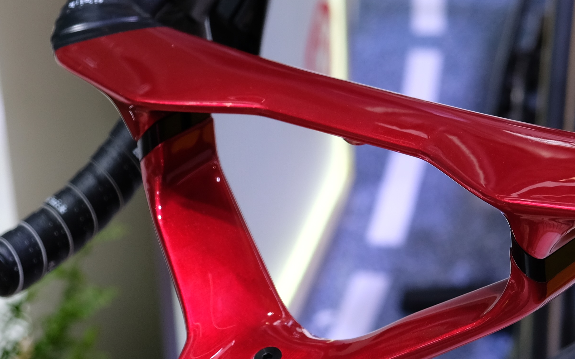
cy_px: 199
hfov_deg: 16.1
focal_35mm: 129
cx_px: 441
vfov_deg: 10.2
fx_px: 2021
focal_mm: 34.3
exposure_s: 1/150
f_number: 4
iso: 400
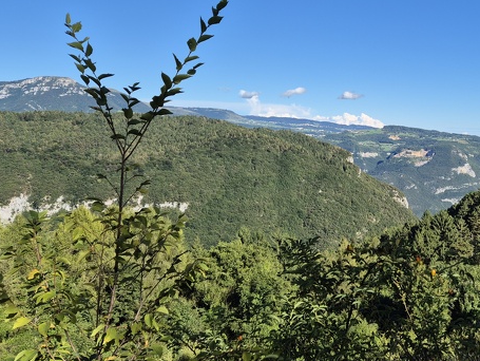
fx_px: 555
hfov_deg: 44.6
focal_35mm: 40
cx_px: 381
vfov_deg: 35.8
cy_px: 135
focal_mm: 5.4
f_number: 1.8
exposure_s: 1/1816
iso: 25
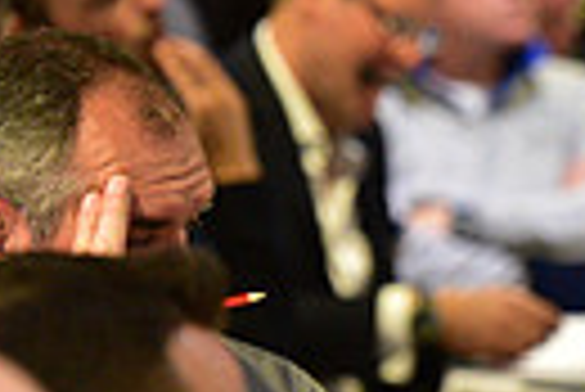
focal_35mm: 691
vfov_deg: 2.0
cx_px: 1202
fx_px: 11241
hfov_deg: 3.0
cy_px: 349
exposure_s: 1/100
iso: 2500
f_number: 4
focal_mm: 155
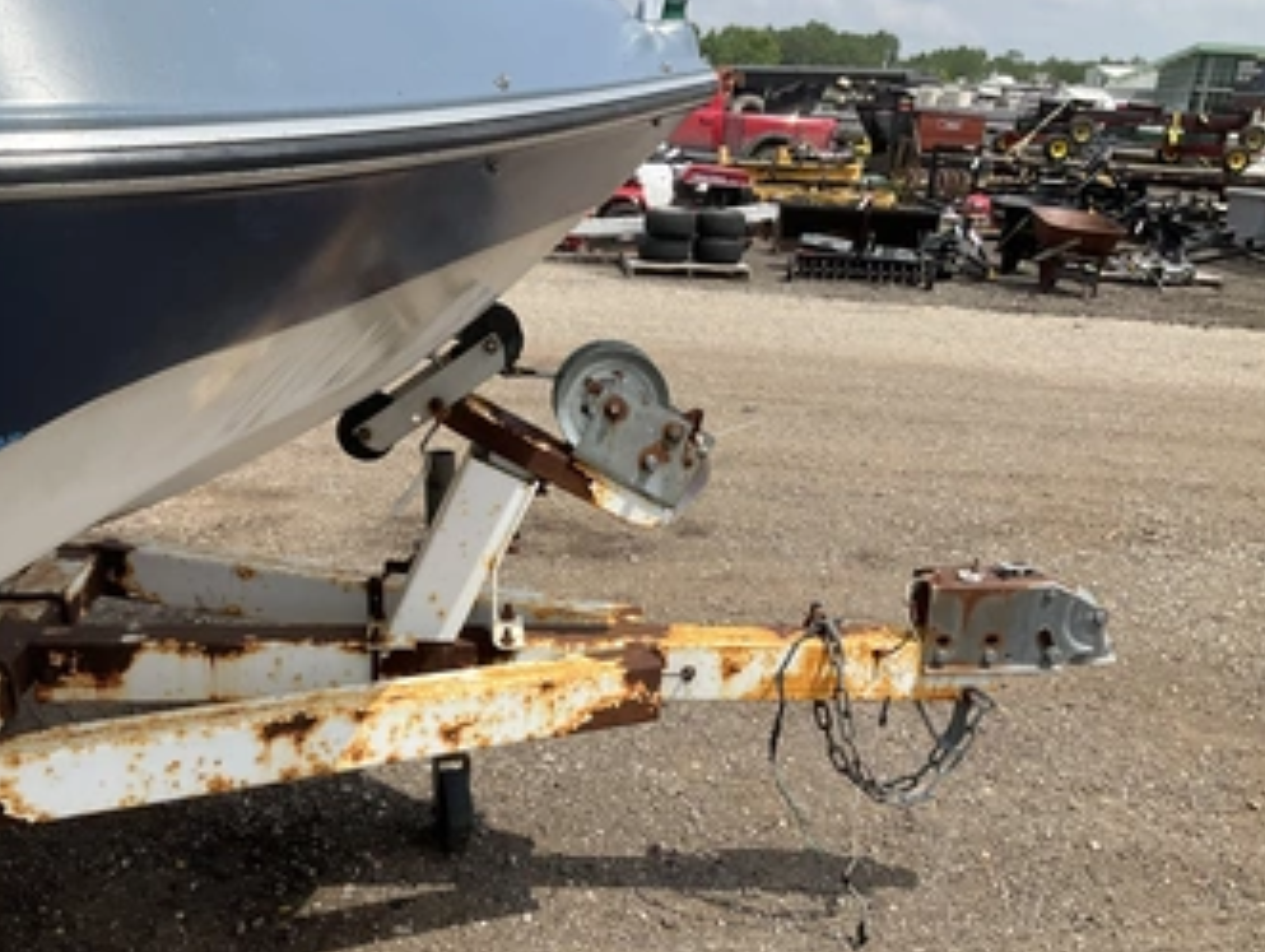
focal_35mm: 35
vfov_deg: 40.6
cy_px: 554
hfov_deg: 52.4
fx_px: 1280
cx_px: 554
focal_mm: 3
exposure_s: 1/2058
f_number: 1.8
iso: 25
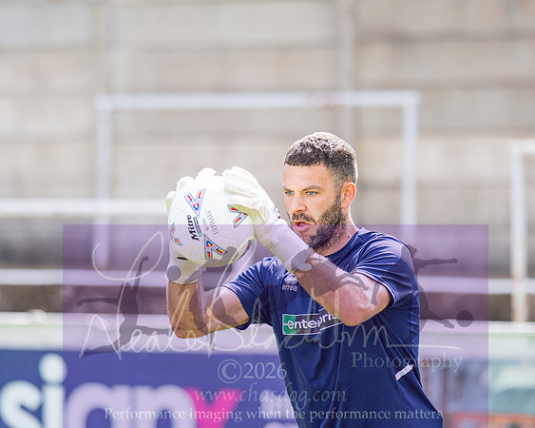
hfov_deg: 8.5
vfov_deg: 6.8
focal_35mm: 228
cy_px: 214
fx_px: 3602
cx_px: 214
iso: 80
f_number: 1.8
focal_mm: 135
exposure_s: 1/1250
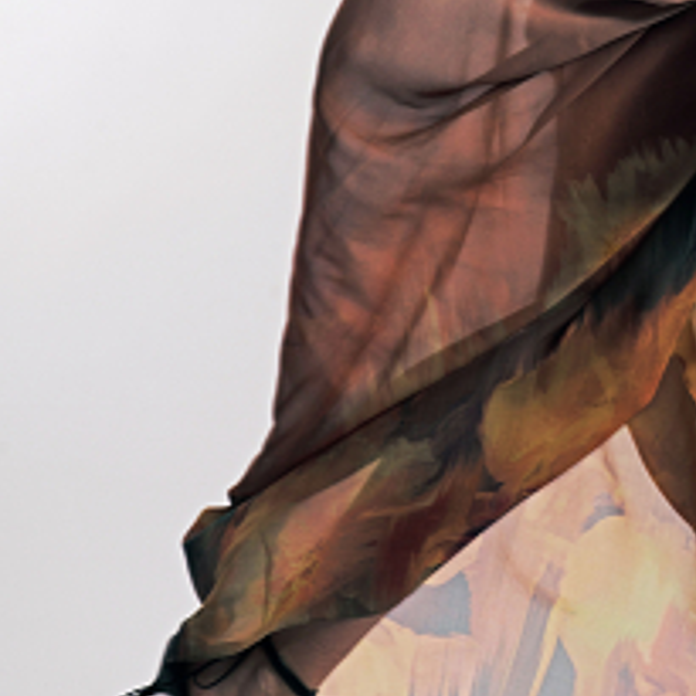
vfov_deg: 9.6
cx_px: 547
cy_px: -102
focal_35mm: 180
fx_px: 4095
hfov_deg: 9.7
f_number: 11
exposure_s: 1/125
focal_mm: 85
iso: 100
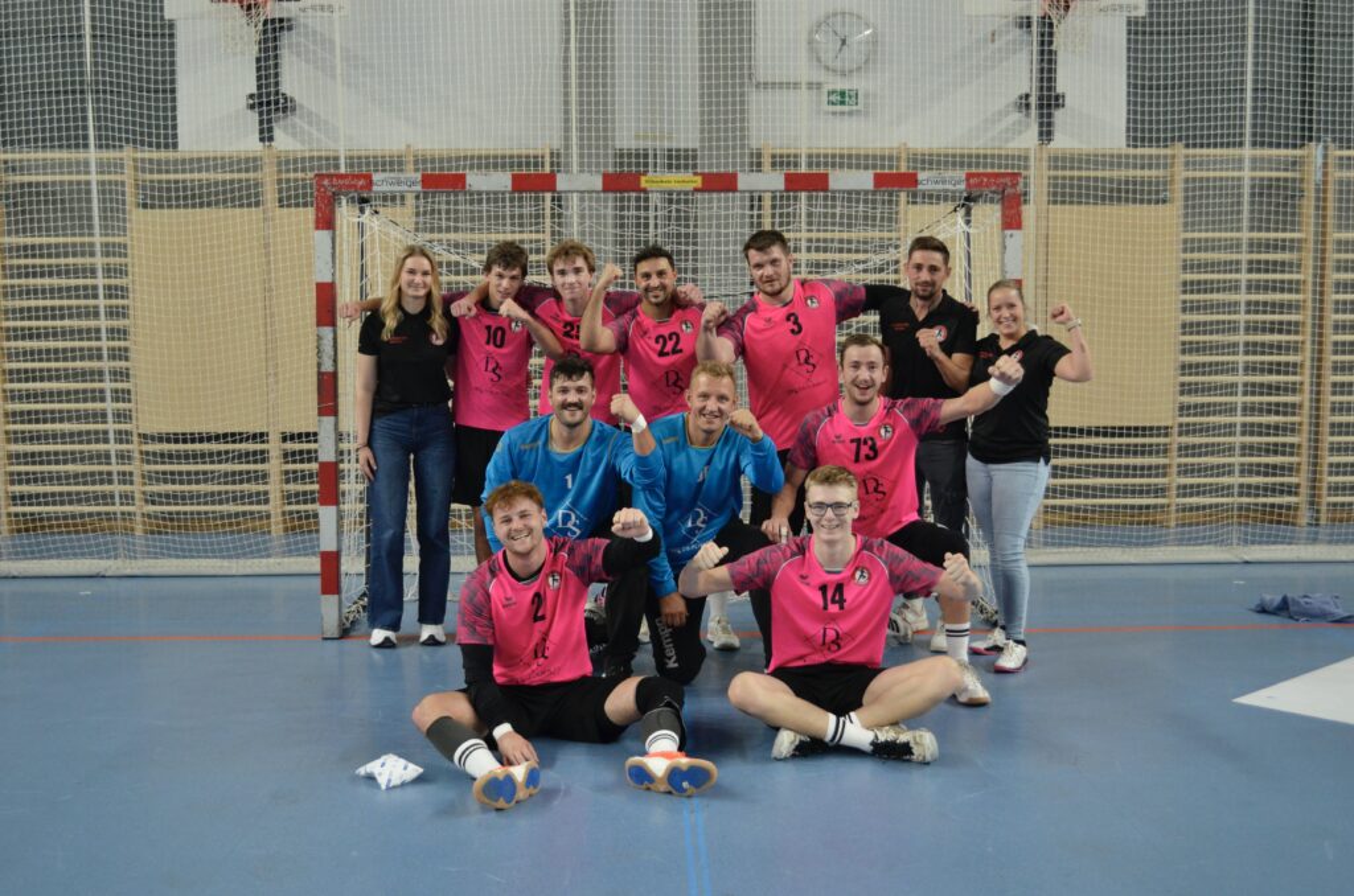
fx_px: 1464
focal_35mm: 39
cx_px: 677
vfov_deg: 34.1
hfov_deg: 49.6
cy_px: 448
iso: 1600
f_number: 4.2
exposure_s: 1/320
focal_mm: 26
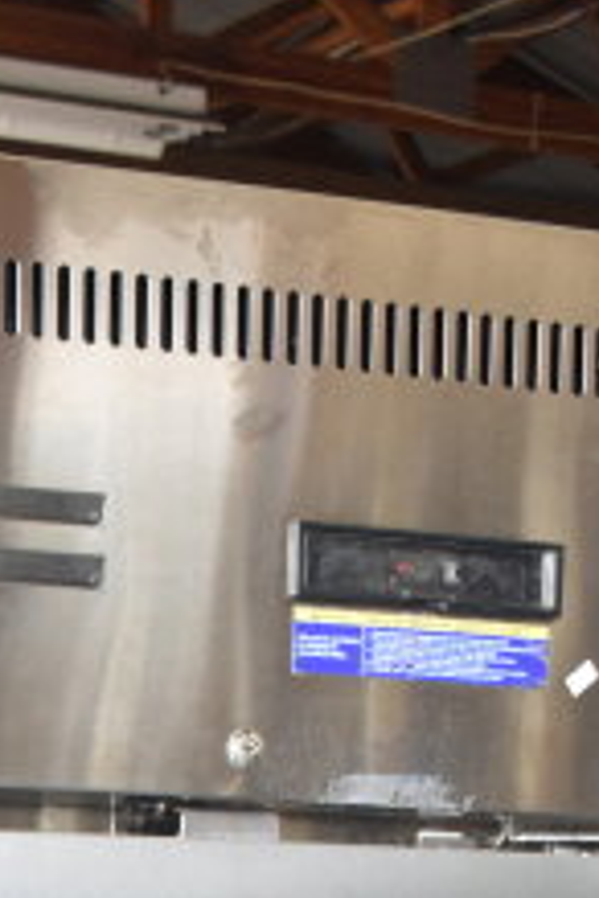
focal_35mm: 138
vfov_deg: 13.0
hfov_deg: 9.4
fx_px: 3444
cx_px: -492
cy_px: 1749
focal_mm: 22
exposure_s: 1/40
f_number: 3.8
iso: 220
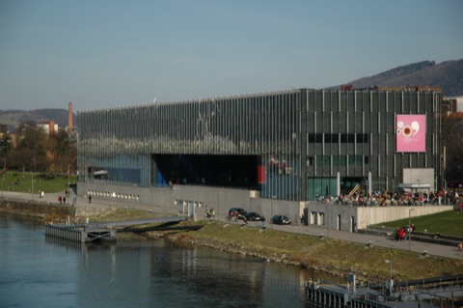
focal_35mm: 105
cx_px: 232
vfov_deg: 13.0
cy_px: 154
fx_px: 1349
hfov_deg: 19.5
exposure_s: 1/1600
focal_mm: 70
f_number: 4.5
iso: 200
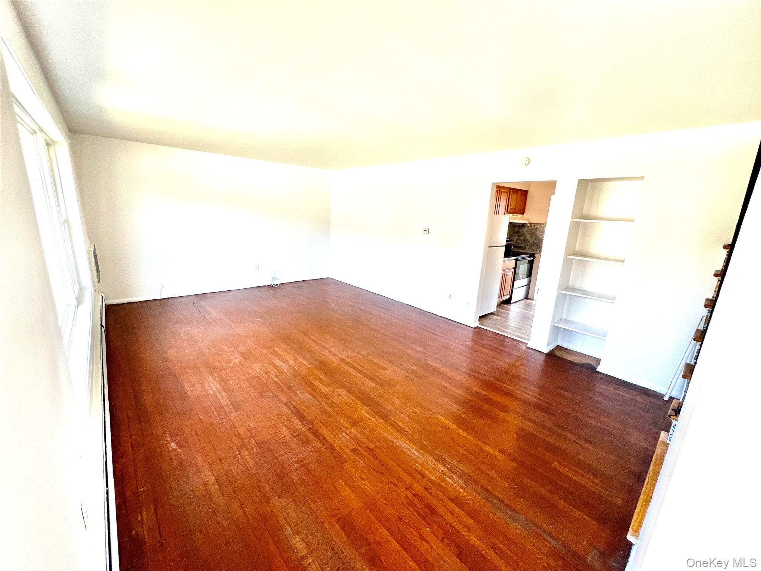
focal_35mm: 13
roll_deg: -3.0
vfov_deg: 89.9
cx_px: 380
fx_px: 286
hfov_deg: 106.2
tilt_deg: -14.1
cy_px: 286
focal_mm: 1.57
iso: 100
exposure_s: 1/99
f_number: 1.8
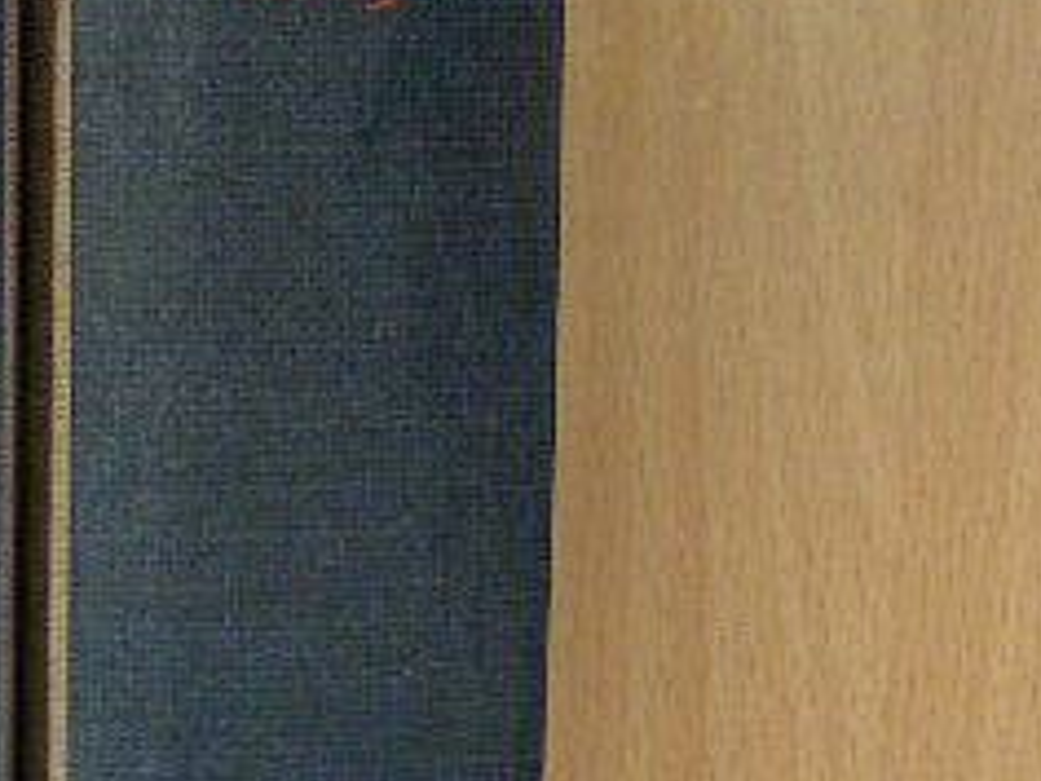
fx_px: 3097
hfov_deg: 18.7
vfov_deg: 14.1
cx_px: 79
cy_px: -62
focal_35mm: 103
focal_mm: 6.3
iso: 200
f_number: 3.5
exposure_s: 1/13.8
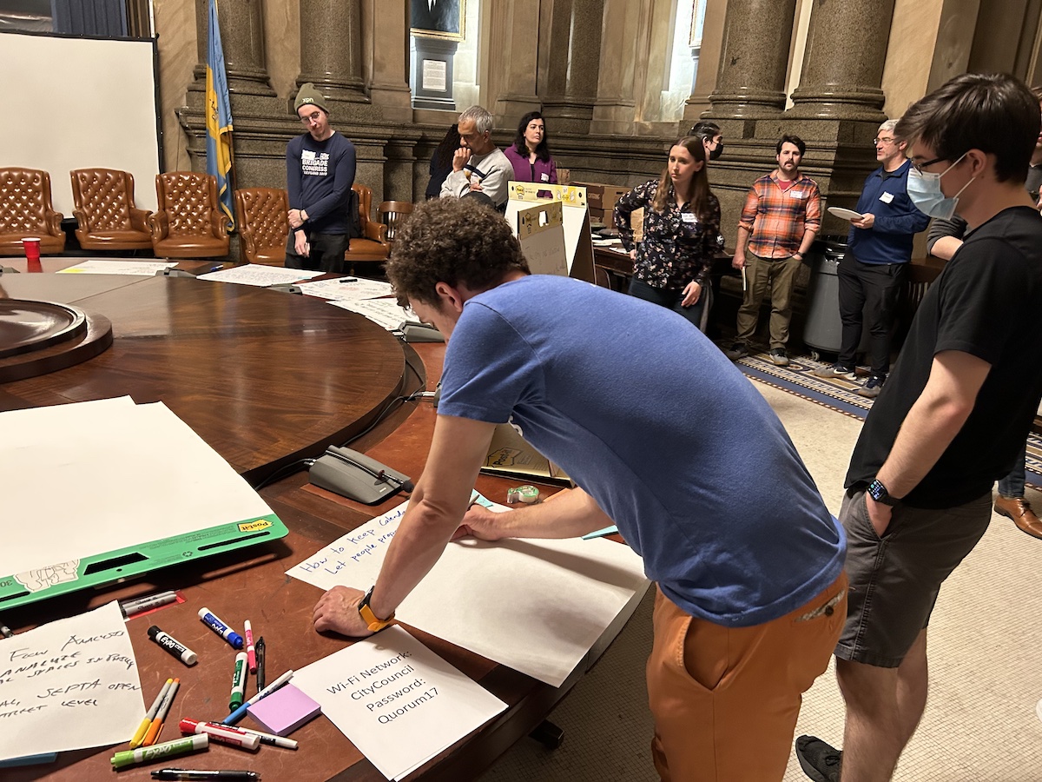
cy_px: 391
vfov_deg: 53.1
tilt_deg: -15.0
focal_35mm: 26
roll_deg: -2.3
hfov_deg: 67.3
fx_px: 783
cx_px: 521
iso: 400
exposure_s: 1/40
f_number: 1.5
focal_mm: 5.7
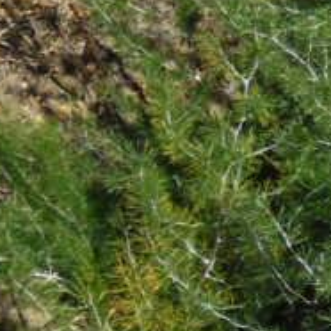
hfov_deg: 9.2
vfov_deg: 11.2
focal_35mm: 154
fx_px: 1666
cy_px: 326
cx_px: 984
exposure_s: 1/861
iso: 80
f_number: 3.5
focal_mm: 4.9
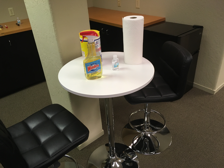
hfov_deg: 61.7
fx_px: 188
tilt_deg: -33.3
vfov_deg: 48.2
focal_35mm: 29
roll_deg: +3.1
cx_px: 112
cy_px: 84
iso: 100
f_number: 2.2
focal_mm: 4.15
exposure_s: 1/30
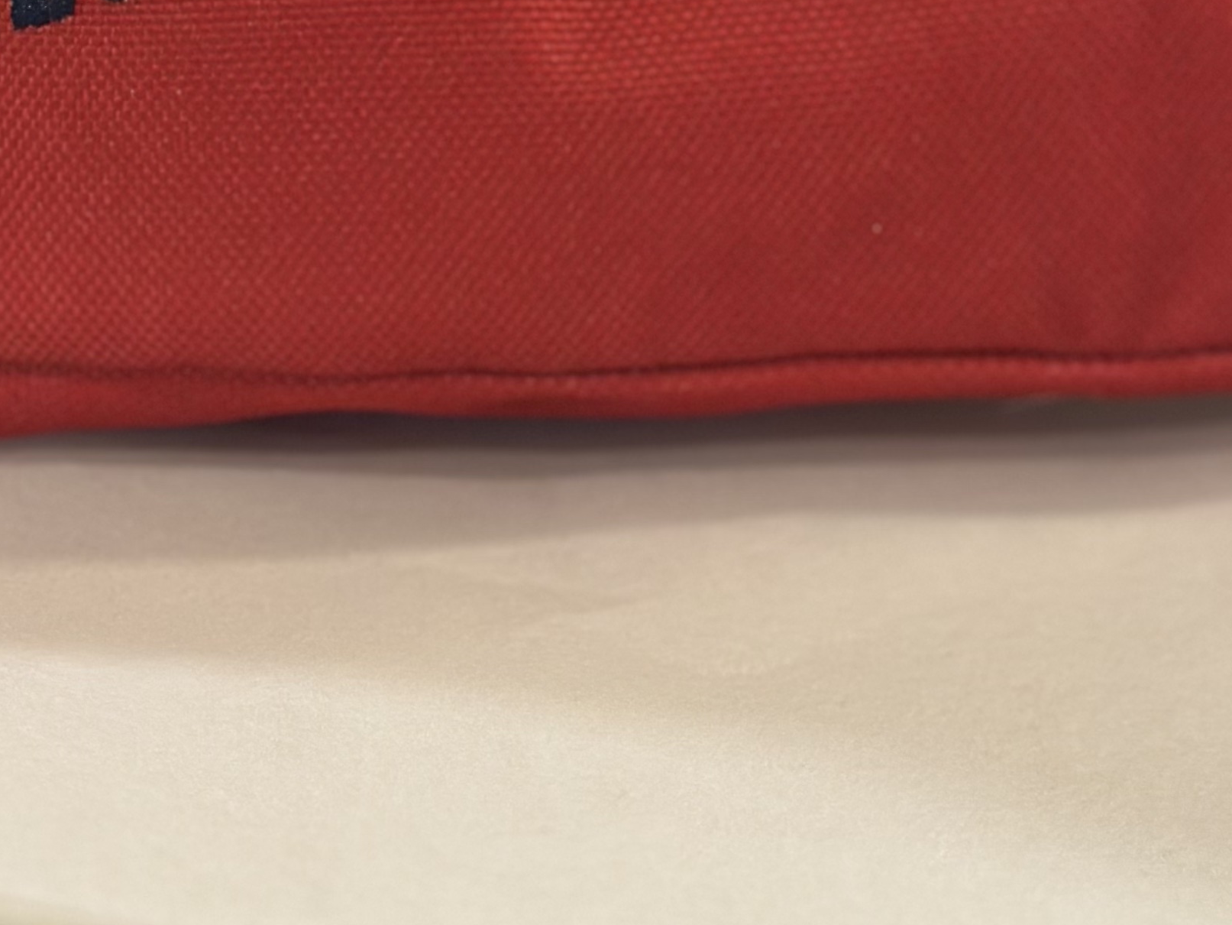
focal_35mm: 120
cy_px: -315
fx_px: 4271
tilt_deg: -17.1
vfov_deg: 12.0
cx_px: 283
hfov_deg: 16.3
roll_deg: +0.1
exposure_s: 1/60
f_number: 1.78
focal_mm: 6.86
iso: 250
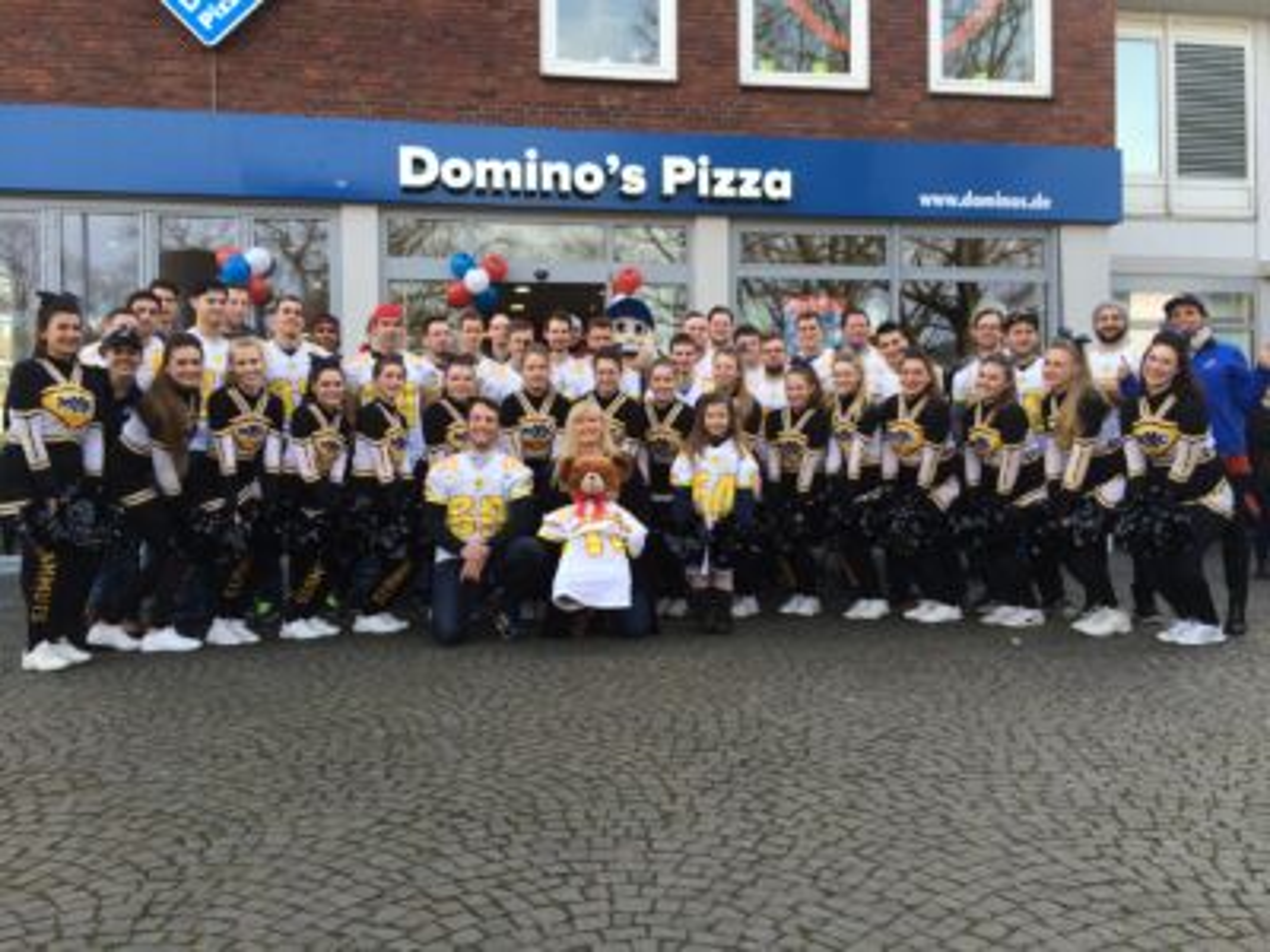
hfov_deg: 61.7
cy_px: 476
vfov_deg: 48.2
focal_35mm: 29
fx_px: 1064
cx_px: 635
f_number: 2.2
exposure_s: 1/275
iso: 32
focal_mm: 4.15
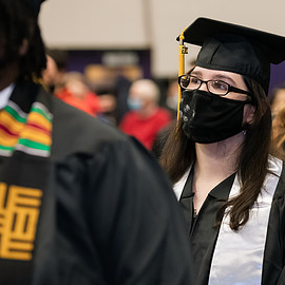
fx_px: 2040
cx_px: 254
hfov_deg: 8.0
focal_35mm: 219
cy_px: 163
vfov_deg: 8.0
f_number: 3.5
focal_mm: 120
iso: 1600
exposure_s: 1/200
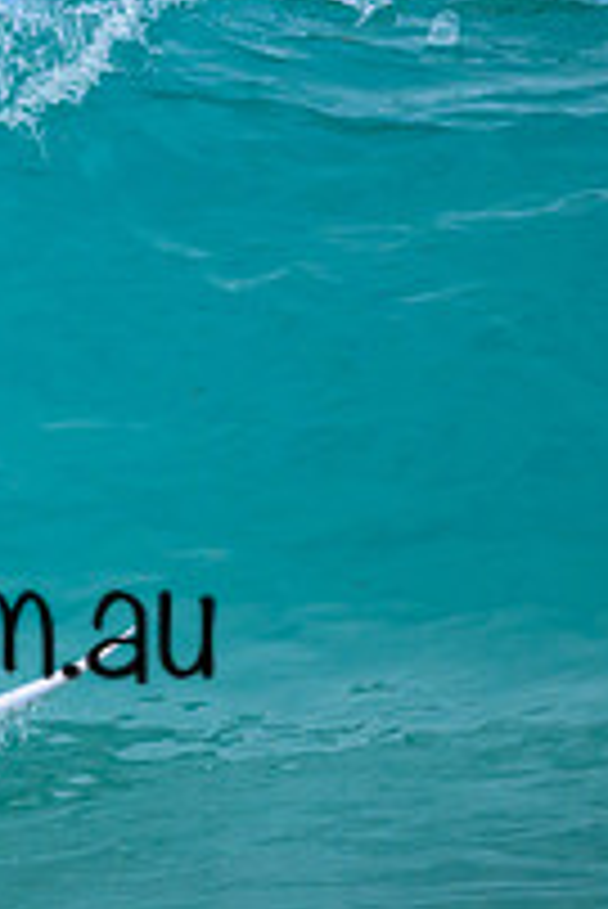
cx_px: -356
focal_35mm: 3157
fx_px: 79834
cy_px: 336
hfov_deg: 0.4
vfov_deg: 0.7
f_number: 6.3
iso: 800
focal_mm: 800
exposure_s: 1/3200
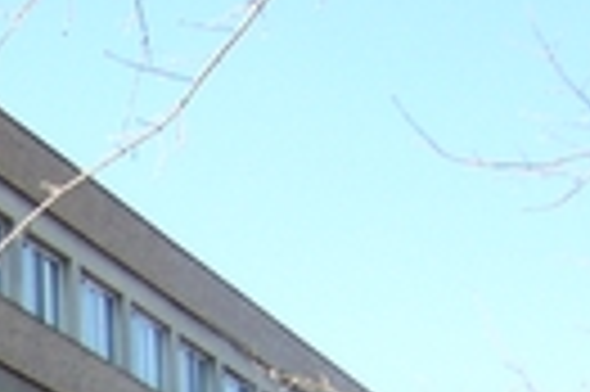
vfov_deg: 7.4
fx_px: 2799
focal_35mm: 171
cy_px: 1014
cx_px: -324
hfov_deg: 11.5
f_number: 2.8
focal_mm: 5.8
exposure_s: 1/320
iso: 80
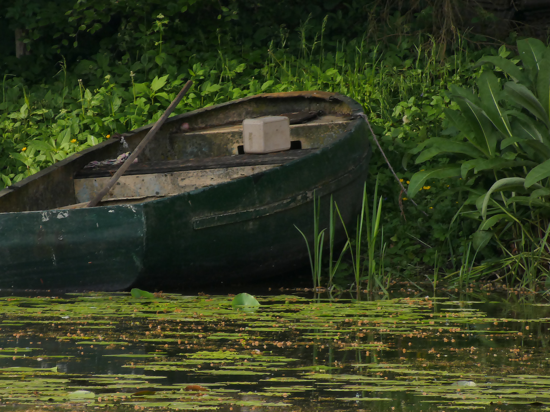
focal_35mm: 1083
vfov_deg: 1.4
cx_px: 247
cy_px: 219
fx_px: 17205
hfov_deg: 1.8
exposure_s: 1/160
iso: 80
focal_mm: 174.8
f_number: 8
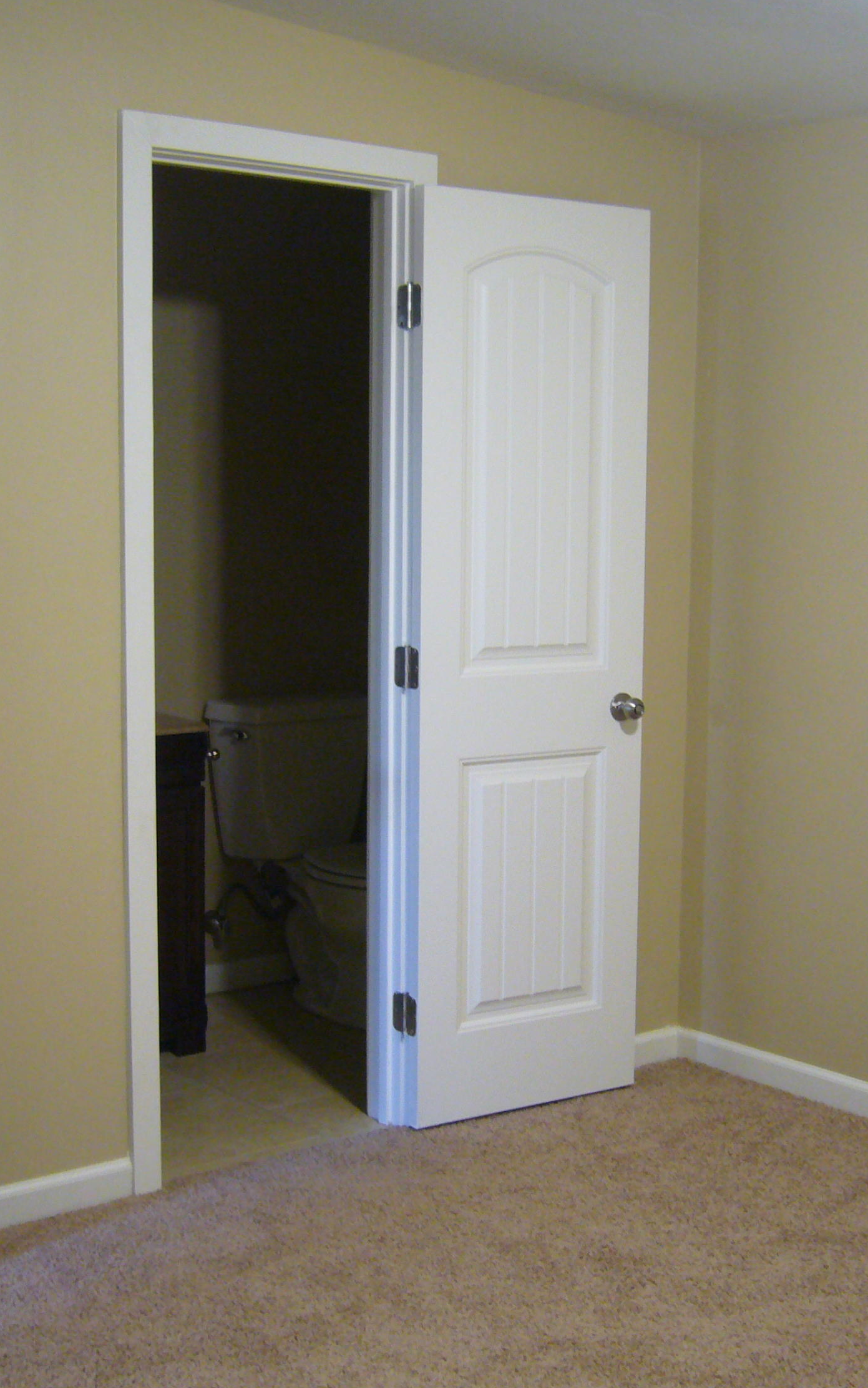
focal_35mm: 50
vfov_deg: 40.3
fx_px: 1893
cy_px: 695
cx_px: 504
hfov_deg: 25.8
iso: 200
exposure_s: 1/8
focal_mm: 5.8
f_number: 2.8
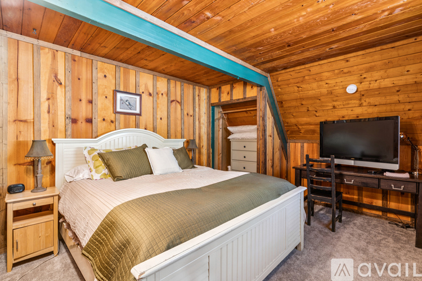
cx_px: 211
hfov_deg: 95.0
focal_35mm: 16
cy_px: 140
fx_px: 193
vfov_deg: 72.1
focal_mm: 16.5
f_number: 13
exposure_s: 4
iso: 100
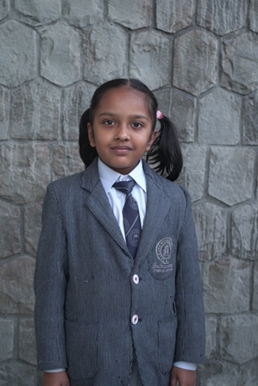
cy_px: 193
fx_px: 666
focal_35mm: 62
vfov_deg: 32.4
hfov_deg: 21.9
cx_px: 129
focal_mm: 62
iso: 400
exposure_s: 1/125
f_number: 6.3
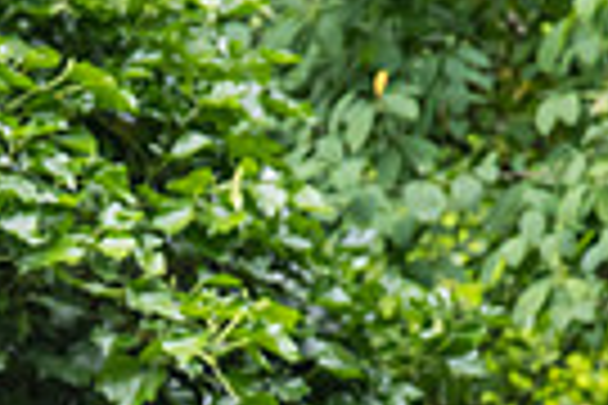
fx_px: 5083
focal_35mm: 301
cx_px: 63
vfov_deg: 4.5
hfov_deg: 6.8
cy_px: 754
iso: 1000
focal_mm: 70
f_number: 4
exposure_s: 1/400
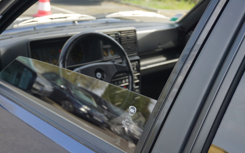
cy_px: 85
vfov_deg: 26.6
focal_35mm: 49
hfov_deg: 41.4
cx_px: 115
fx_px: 324
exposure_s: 1/160
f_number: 4.5
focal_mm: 29
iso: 160
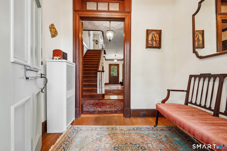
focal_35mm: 15
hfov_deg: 100.4
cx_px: 114
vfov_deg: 77.3
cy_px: 76
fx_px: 95
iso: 400
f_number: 11
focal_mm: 15
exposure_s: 1/4
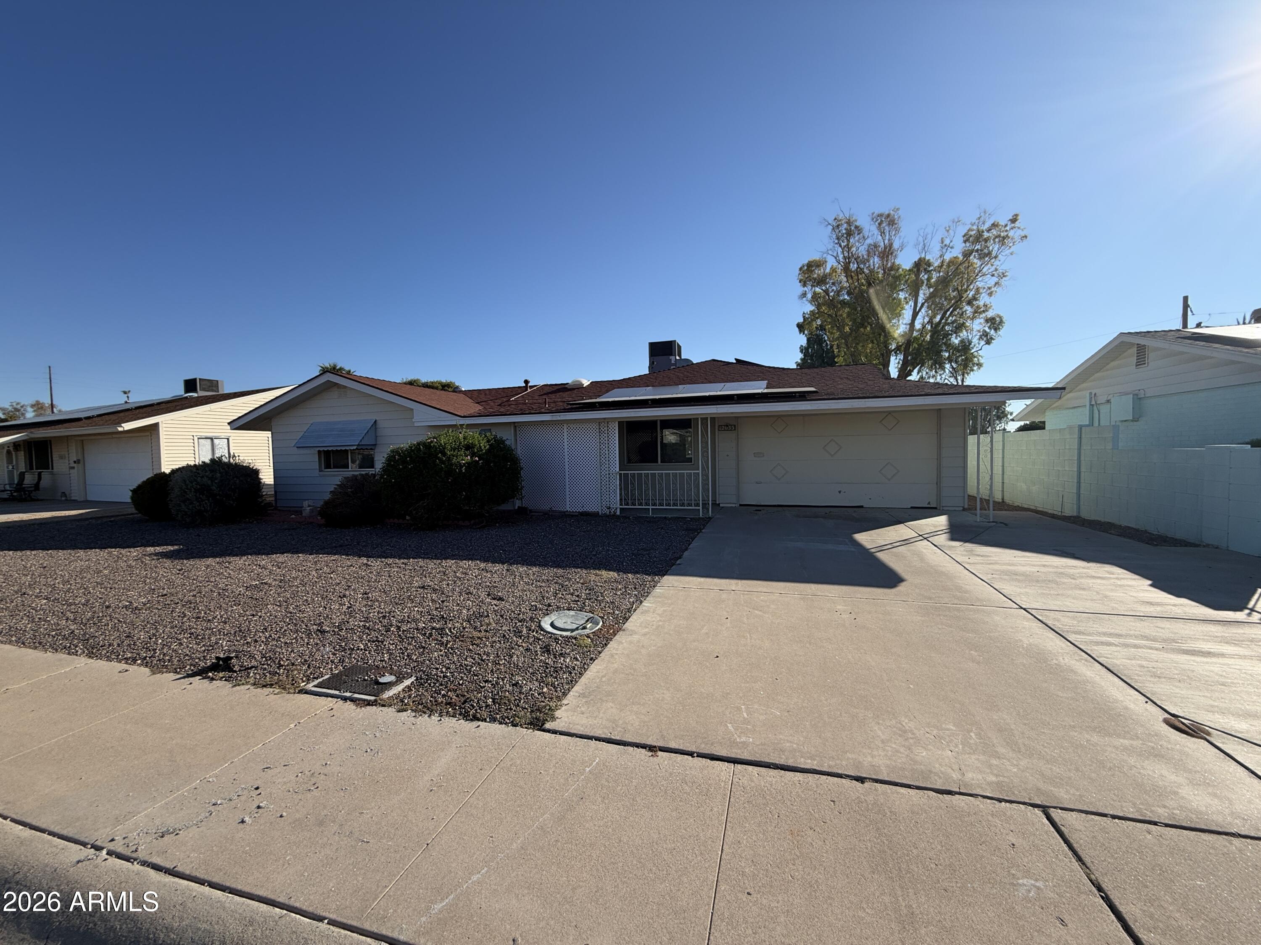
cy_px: 472
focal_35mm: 14
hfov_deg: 102.1
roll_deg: -1.8
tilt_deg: +1.5
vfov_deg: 85.7
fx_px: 510
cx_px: 630
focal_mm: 2.22
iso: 20
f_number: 2.2
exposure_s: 1/901
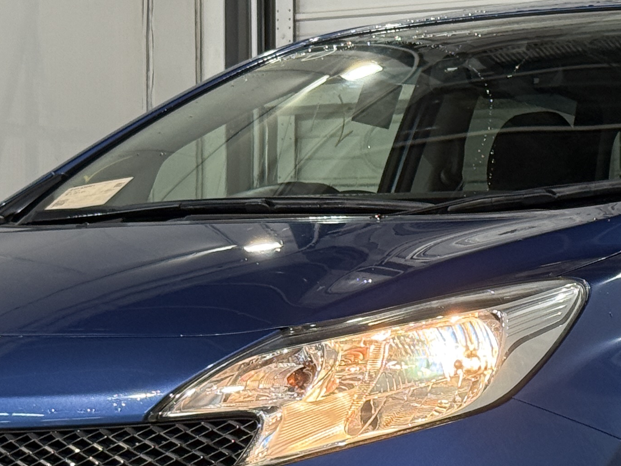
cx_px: 443
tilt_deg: -0.7
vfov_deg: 10.4
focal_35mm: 142
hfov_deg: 13.9
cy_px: 361
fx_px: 2547
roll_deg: -0.4
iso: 250
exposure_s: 1/120
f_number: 1.78
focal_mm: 6.76
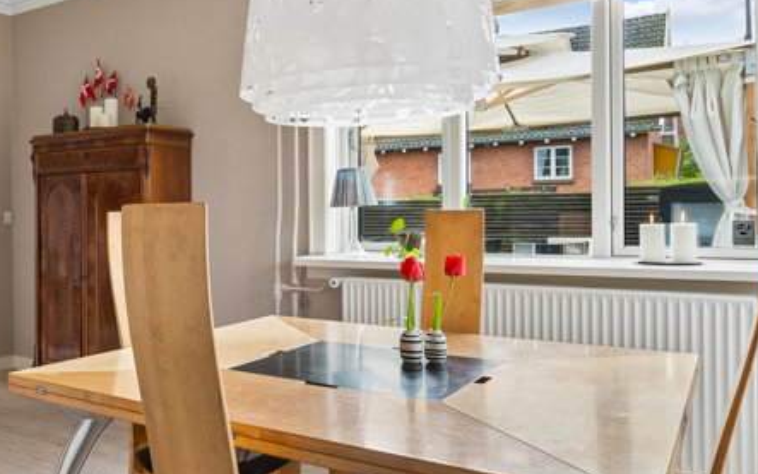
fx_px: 723
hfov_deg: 51.6
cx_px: 145
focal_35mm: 35
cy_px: 225
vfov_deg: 36.3
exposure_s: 1/4
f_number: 10
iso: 200
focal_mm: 19
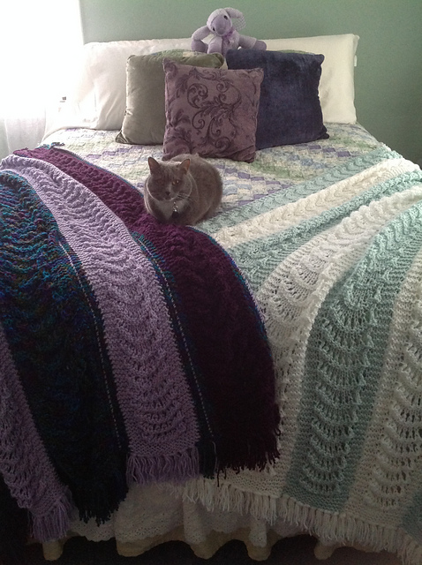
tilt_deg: -27.5
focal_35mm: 35
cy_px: 282
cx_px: 211
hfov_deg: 40.6
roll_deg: +1.4
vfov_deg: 52.7
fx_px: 570
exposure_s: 1/15
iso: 320
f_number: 2.4
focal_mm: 4.28
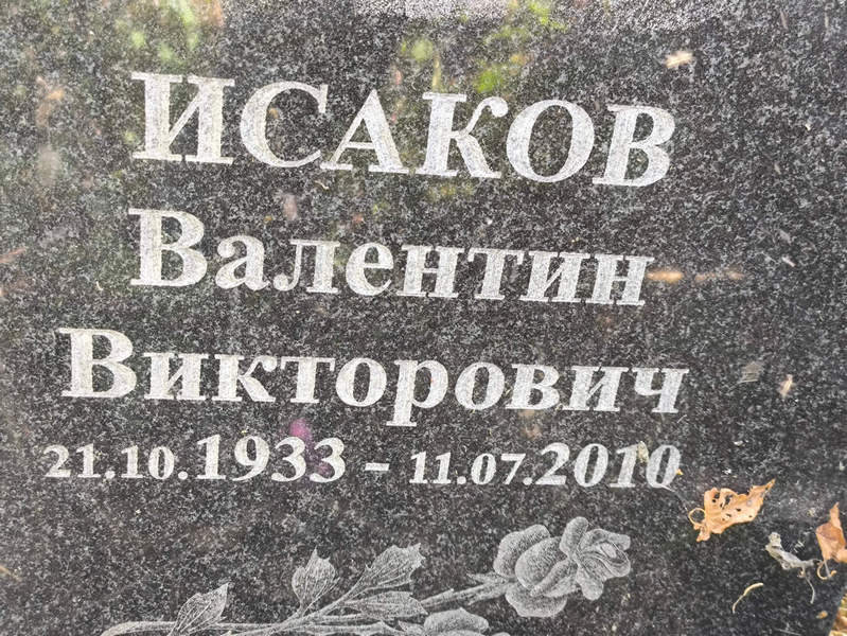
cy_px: 318
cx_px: 424
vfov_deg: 29.1
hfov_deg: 38.2
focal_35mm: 50
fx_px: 1224
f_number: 1.7
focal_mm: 4.71
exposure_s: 1/50
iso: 250
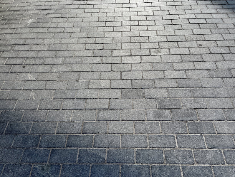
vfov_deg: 53.1
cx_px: 118
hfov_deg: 67.3
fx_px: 177
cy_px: 88
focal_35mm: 26
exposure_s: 1/1252
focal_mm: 5.1
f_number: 1.6
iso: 32
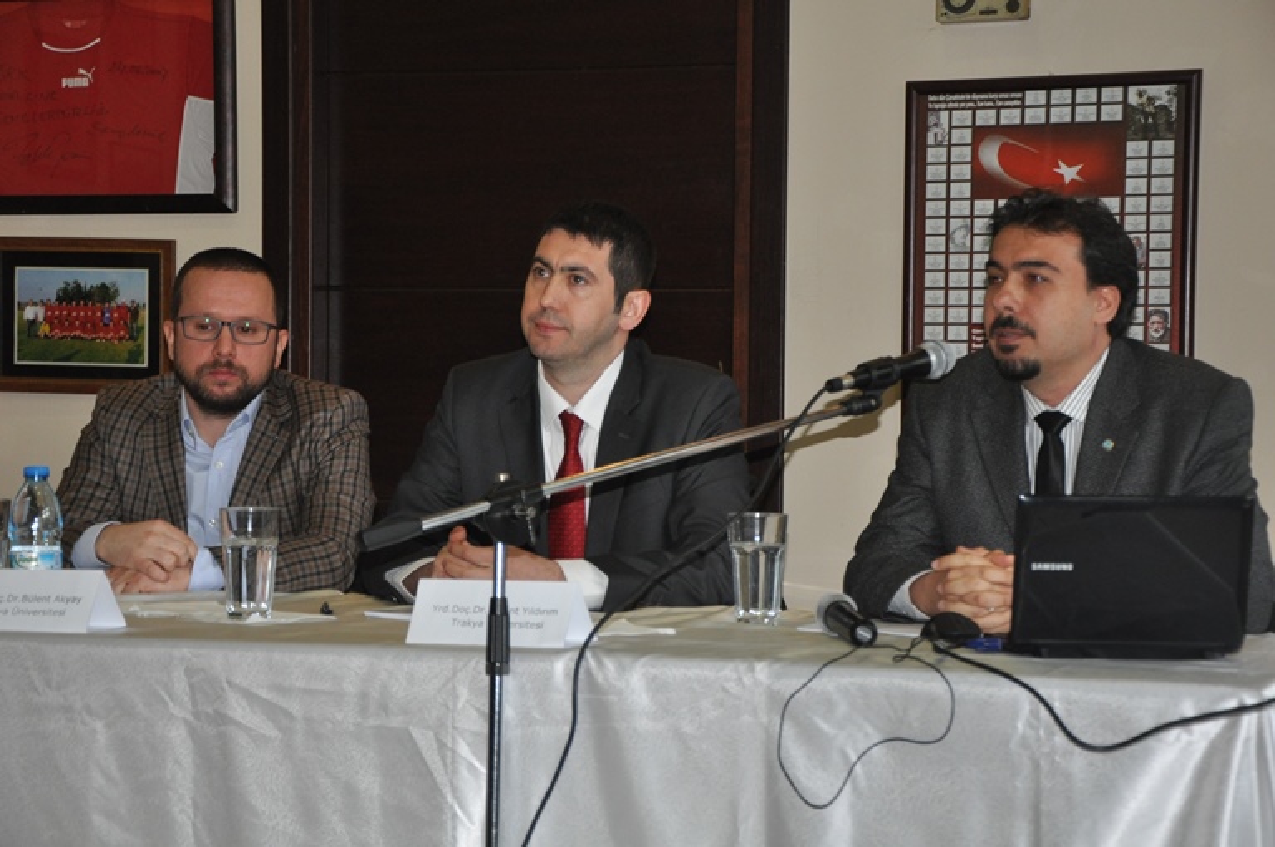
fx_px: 2759
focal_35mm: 78
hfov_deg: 26.0
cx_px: 638
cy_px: 424
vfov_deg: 17.4
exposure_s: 1/60
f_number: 5
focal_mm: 52
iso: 800
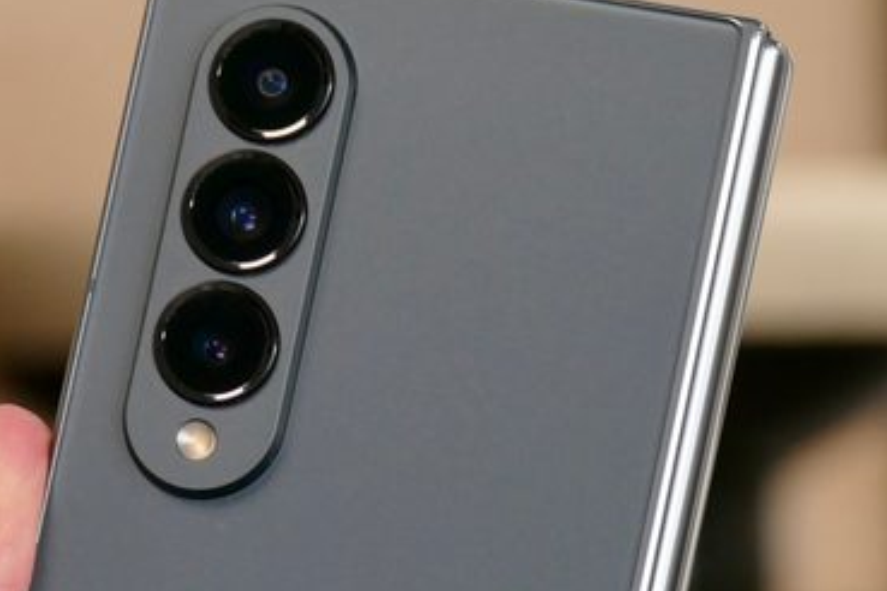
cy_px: 408
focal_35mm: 441
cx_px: 320
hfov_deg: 4.7
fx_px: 10865
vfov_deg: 3.1
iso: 800
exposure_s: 1/100
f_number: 4
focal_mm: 82.28
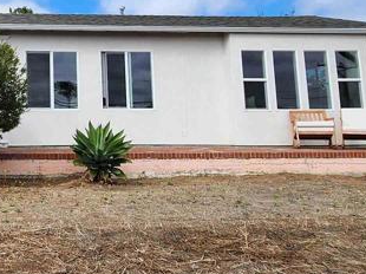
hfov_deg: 38.0
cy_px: 61
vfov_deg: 32.8
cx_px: -17
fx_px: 454
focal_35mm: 43
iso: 50
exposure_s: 1/2005
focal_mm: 2.2
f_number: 2.2
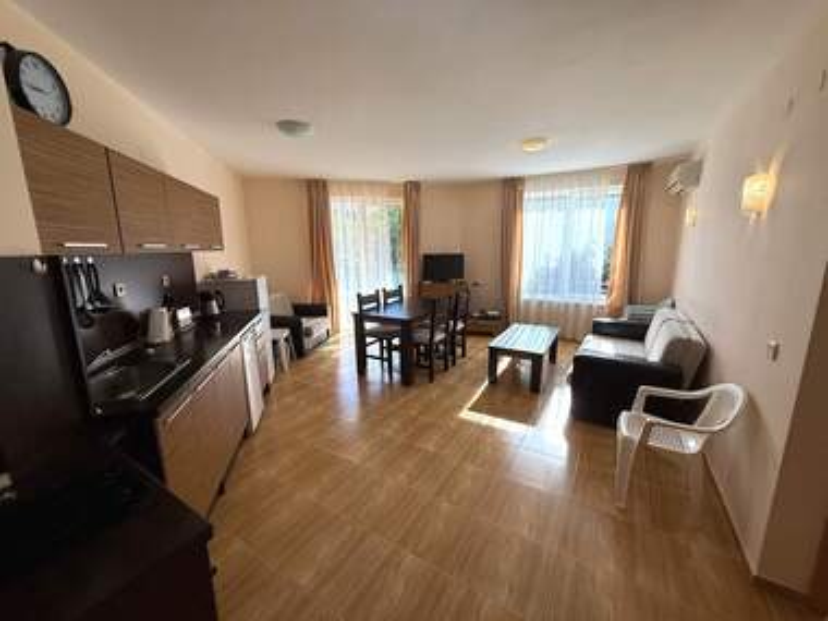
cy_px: 310
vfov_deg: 85.7
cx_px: 414
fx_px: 335
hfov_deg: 102.1
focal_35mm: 14
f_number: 2.2
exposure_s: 1/270
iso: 64
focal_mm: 2.22
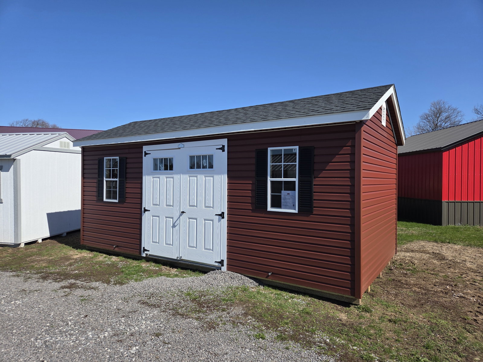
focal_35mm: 23
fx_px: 321
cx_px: 242
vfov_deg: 58.9
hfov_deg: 73.9
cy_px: 181
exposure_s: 1/5261
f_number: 1.8
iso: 80
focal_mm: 5.4
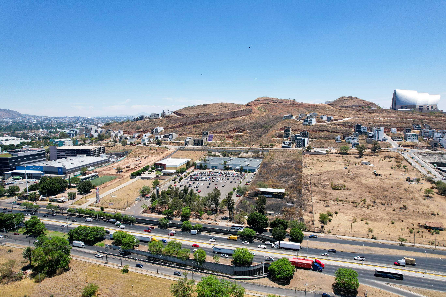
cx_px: 223
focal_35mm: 22
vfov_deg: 57.2
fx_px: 273
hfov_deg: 78.6
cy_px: 148
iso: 100
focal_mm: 8.38
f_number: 2.8
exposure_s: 1/500
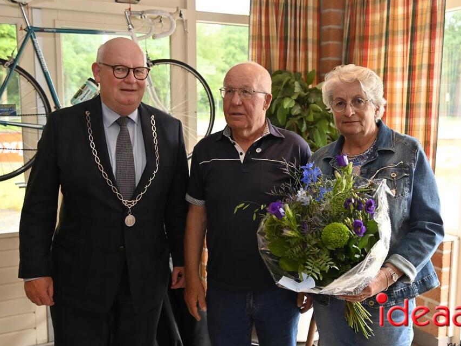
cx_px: 238
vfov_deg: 36.8
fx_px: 519
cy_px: 175
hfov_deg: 47.9
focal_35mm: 39
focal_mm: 35
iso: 500
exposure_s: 1/60
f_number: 4
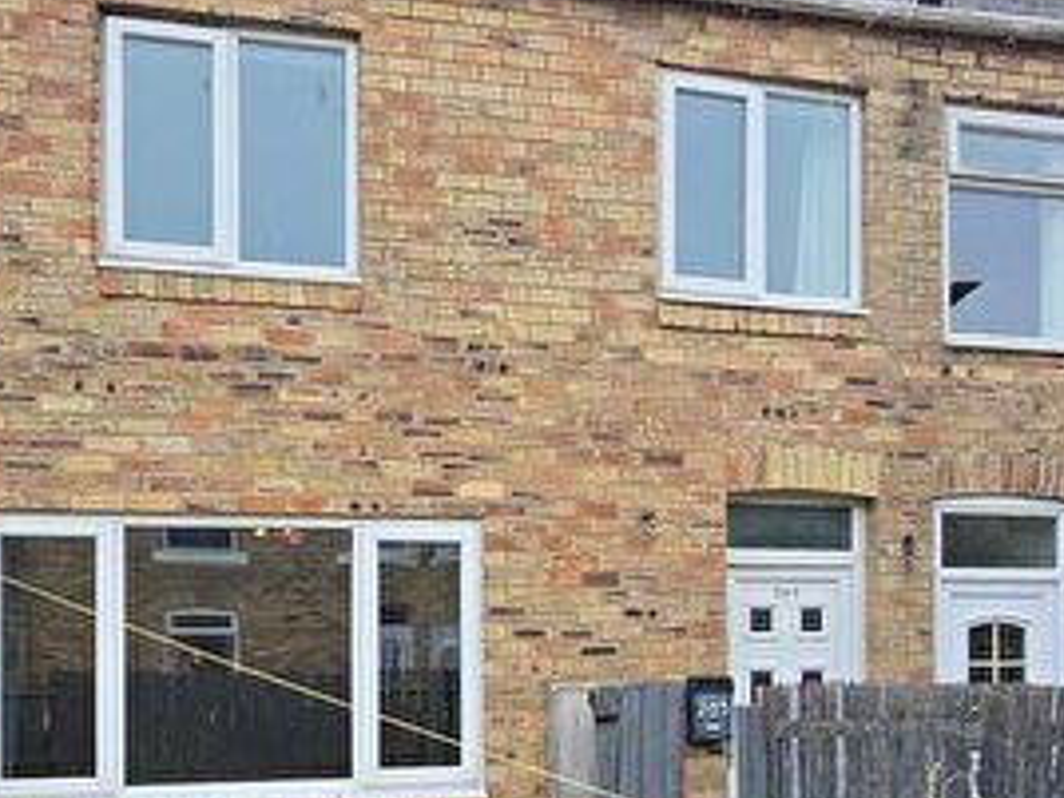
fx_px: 1045
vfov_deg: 39.8
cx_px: 441
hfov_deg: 53.7
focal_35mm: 34
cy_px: 661
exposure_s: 1/331
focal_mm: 2.2
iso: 50
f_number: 2.2
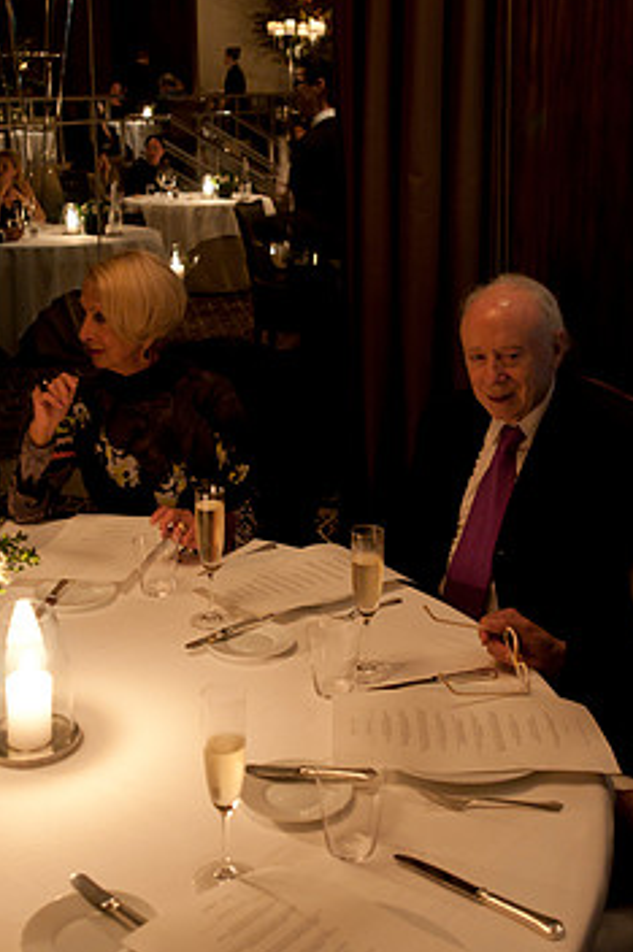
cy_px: 392
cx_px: 272
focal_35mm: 46
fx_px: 1216
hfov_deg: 29.2
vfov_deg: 42.6
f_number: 2.8
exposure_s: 1/8
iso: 1000
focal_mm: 24
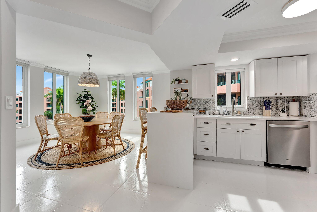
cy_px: 106
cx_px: 158
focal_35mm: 15
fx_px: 132
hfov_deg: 100.4
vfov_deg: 77.3
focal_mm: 15
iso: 400
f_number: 9
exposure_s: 1/30
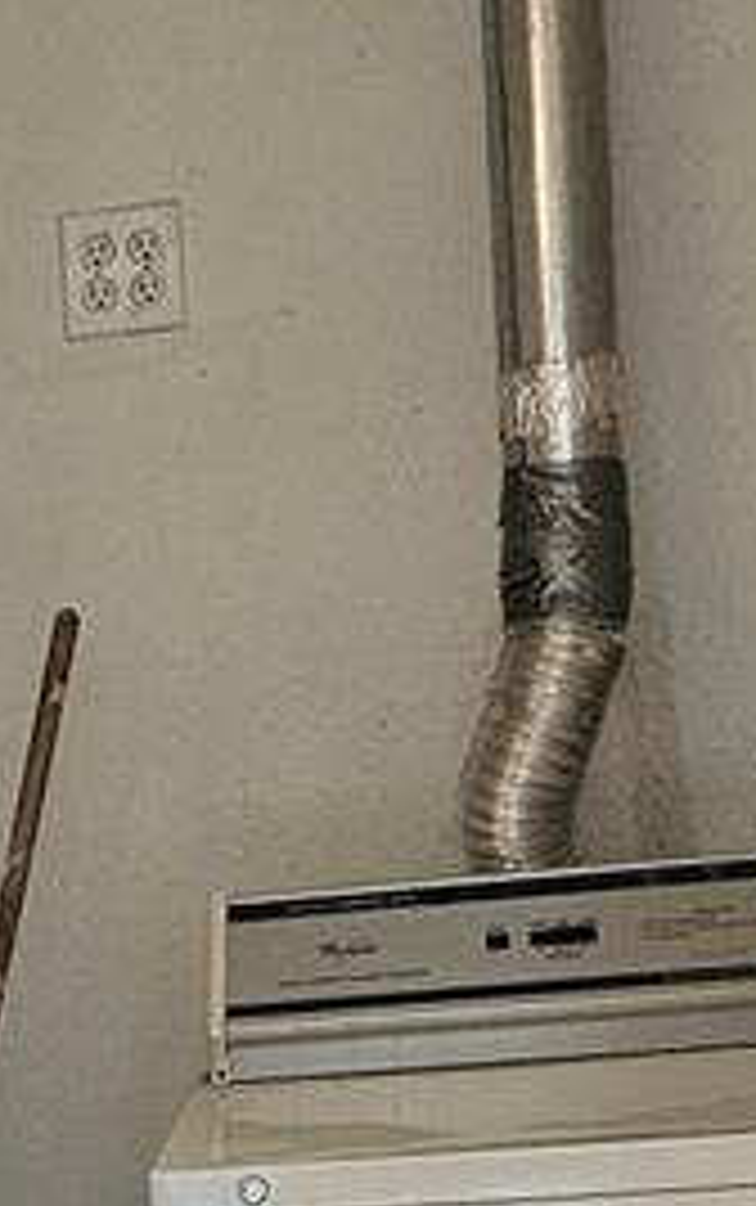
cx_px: -468
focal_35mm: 109
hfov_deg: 11.4
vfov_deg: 17.8
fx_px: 3586
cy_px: 1606
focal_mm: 6.3
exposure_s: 1/120
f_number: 1.7
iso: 640
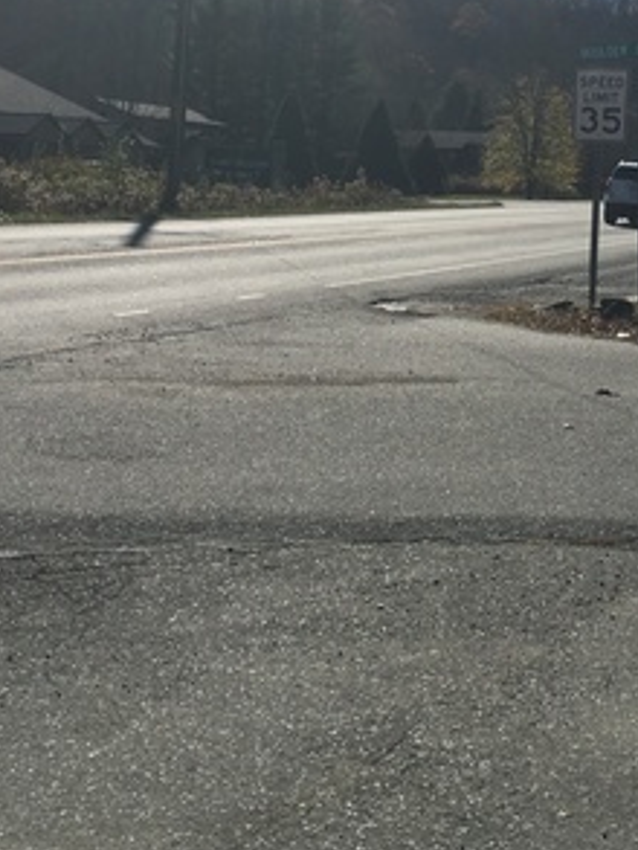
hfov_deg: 22.1
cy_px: 194
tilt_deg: -0.1
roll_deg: -2.6
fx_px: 1621
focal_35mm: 66
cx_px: 474
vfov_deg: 28.9
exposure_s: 1/3663
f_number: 2.2
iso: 25
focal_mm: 4.15
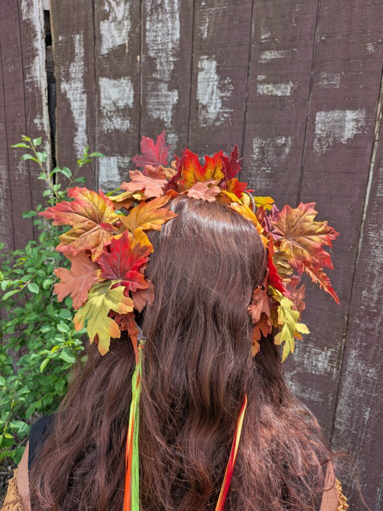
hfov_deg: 56.8
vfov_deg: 71.6
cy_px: 256
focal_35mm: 24
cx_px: 192
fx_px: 354
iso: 27
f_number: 1.7
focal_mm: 4.53
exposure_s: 1/296
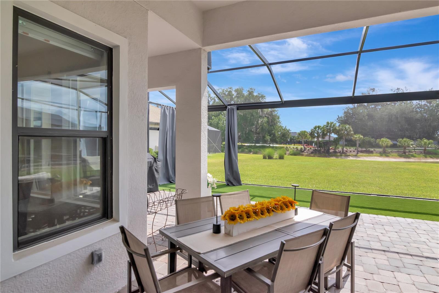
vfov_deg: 63.2
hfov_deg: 85.4
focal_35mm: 20
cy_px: 146
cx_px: 220
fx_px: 238
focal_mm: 13
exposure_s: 1/800
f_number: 9
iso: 800
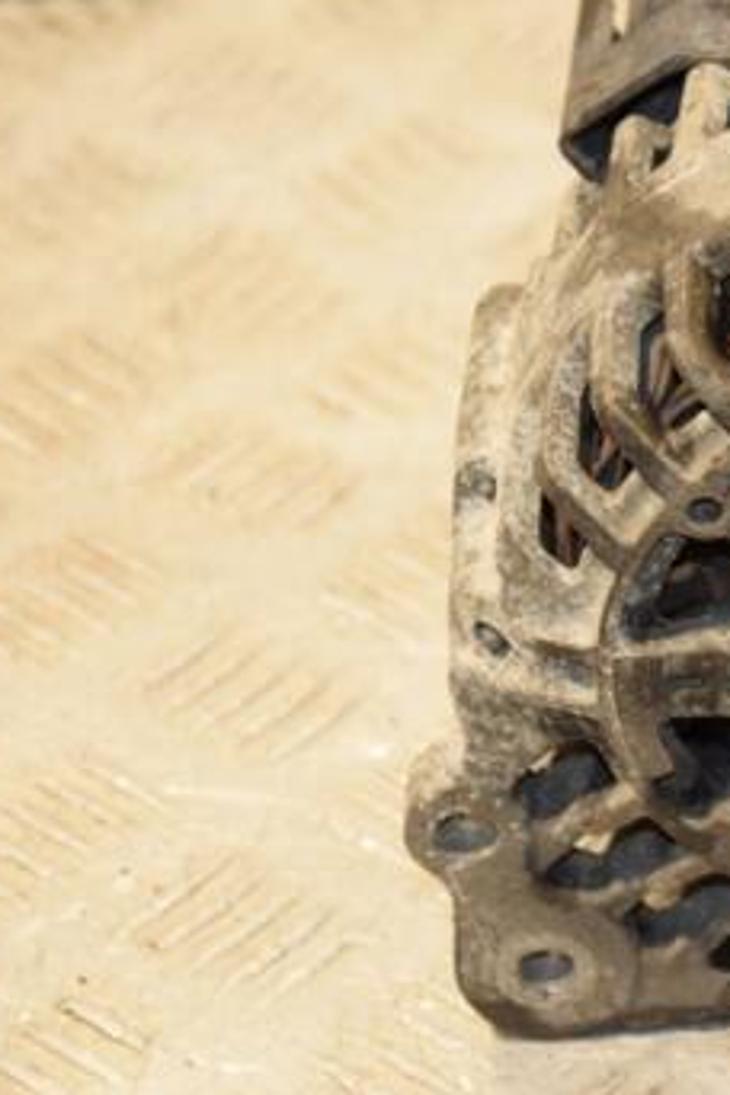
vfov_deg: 11.2
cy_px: 461
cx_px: 919
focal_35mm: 184
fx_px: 5596
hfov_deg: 7.4
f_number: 5.3
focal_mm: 70
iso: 800
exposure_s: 1/125
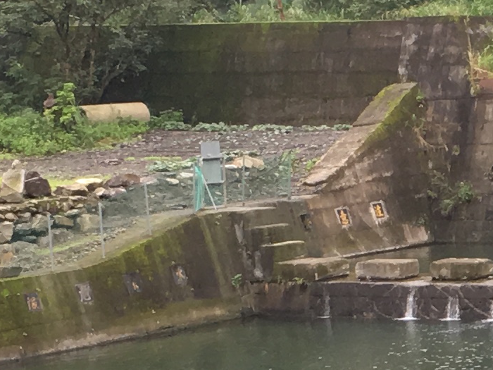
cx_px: 736
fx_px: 2378
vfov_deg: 8.8
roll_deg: +2.6
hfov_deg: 11.4
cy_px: 452
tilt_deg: -9.4
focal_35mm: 167
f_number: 2.2
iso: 40
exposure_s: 1/120
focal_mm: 4.15
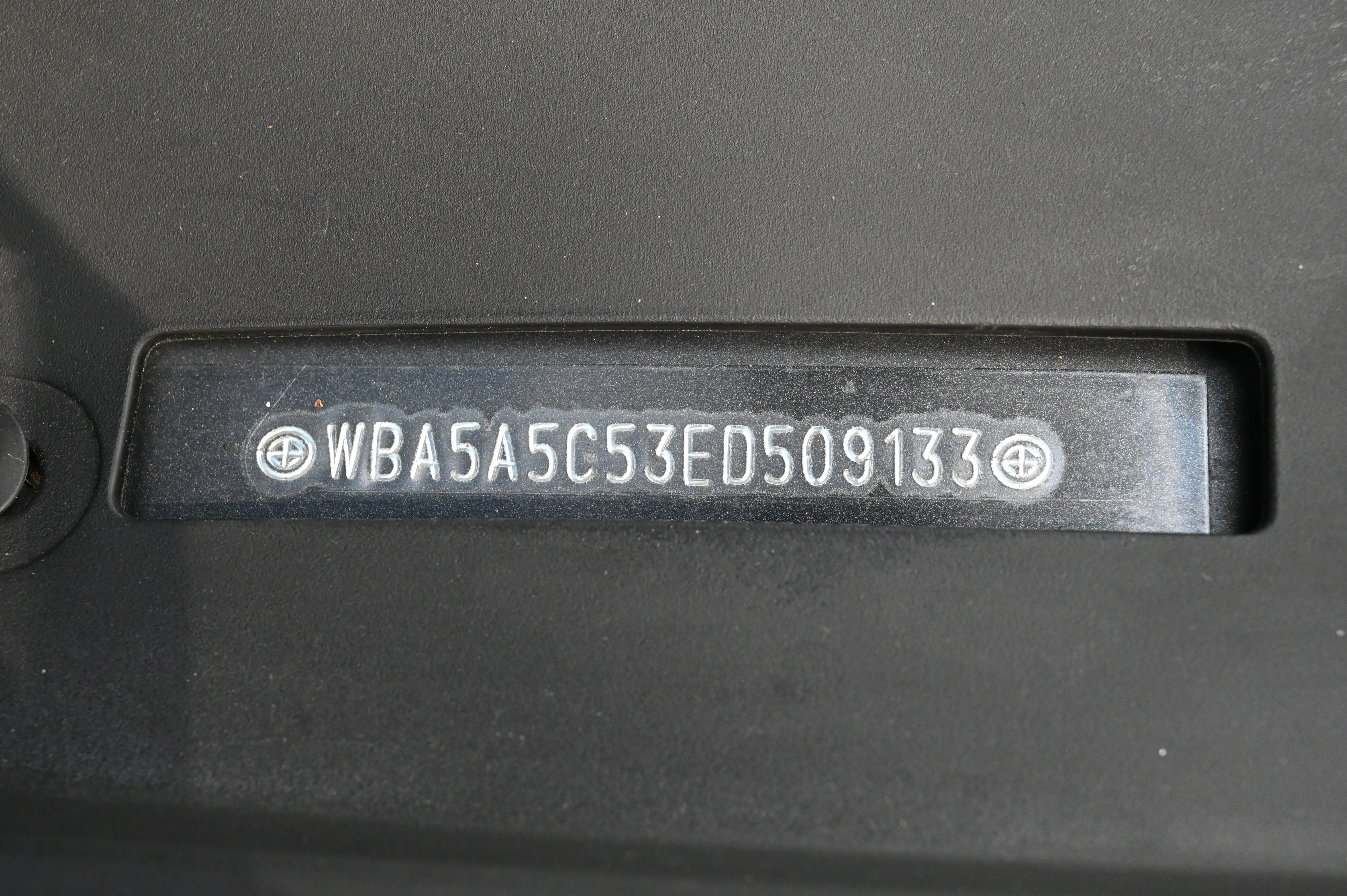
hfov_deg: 28.9
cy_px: 448
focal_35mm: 70
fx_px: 2617
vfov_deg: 19.4
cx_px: 674
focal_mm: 70
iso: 4000
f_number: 8
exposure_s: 1/400
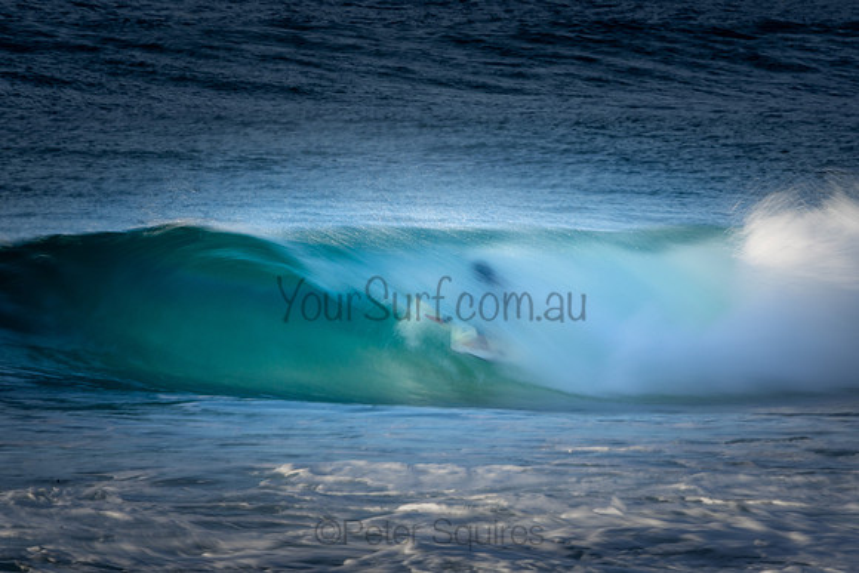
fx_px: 18963
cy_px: 294
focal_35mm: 795
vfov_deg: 1.7
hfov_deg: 2.6
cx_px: 452
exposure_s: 1/13
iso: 125
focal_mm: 500
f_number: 29
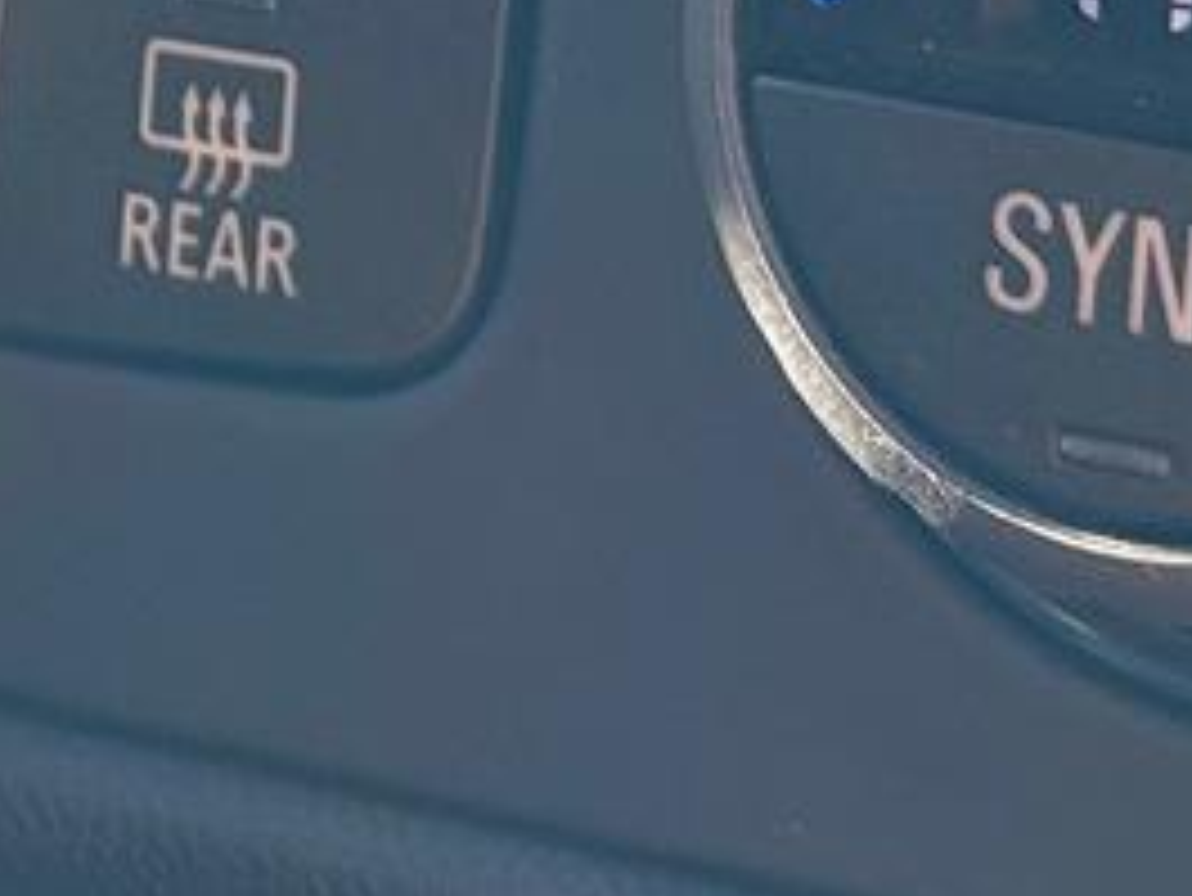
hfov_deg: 8.3
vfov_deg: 6.2
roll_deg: +2.8
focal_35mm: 232
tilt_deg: -8.5
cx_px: -738
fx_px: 7993
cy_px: -1108
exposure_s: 1/371
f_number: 1.78
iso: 100
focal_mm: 6.76
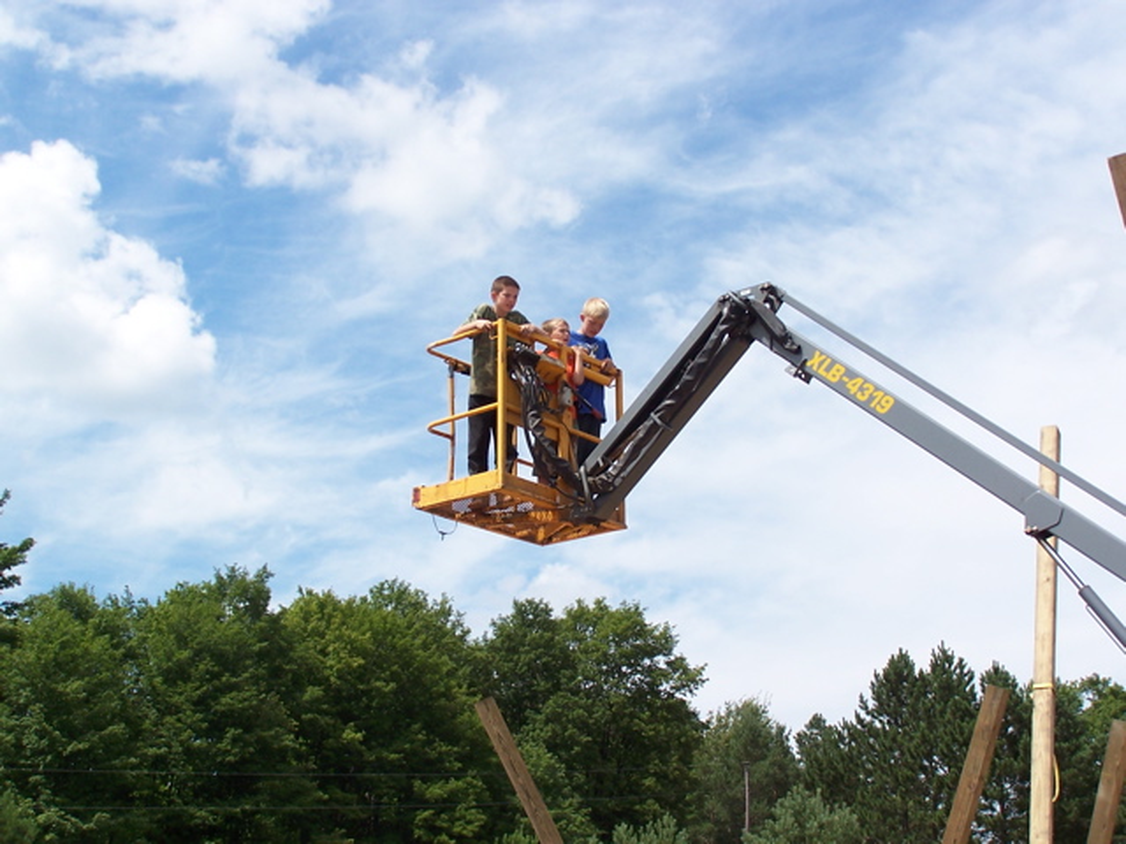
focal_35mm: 59
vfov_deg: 24.8
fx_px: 1919
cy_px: 422
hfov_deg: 32.7
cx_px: 563
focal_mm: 9.8
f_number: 4.5
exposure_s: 1/500
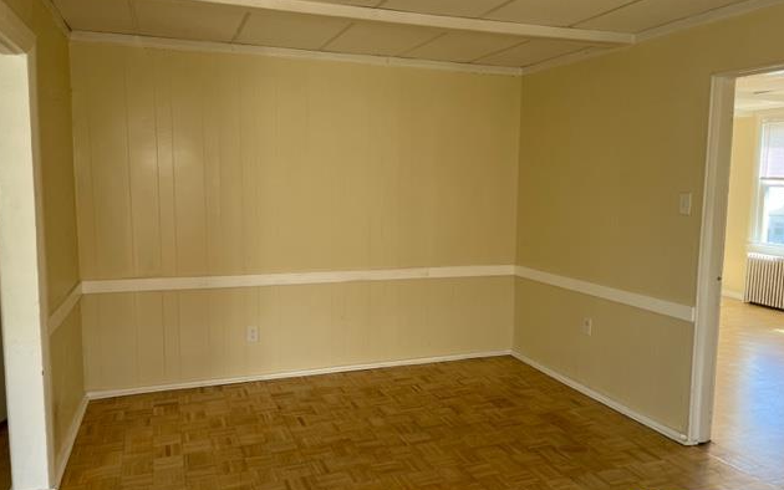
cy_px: 246
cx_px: 391
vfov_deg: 44.6
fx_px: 598
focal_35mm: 28
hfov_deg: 66.5
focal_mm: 5.1
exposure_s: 1/121
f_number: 1.6
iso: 64
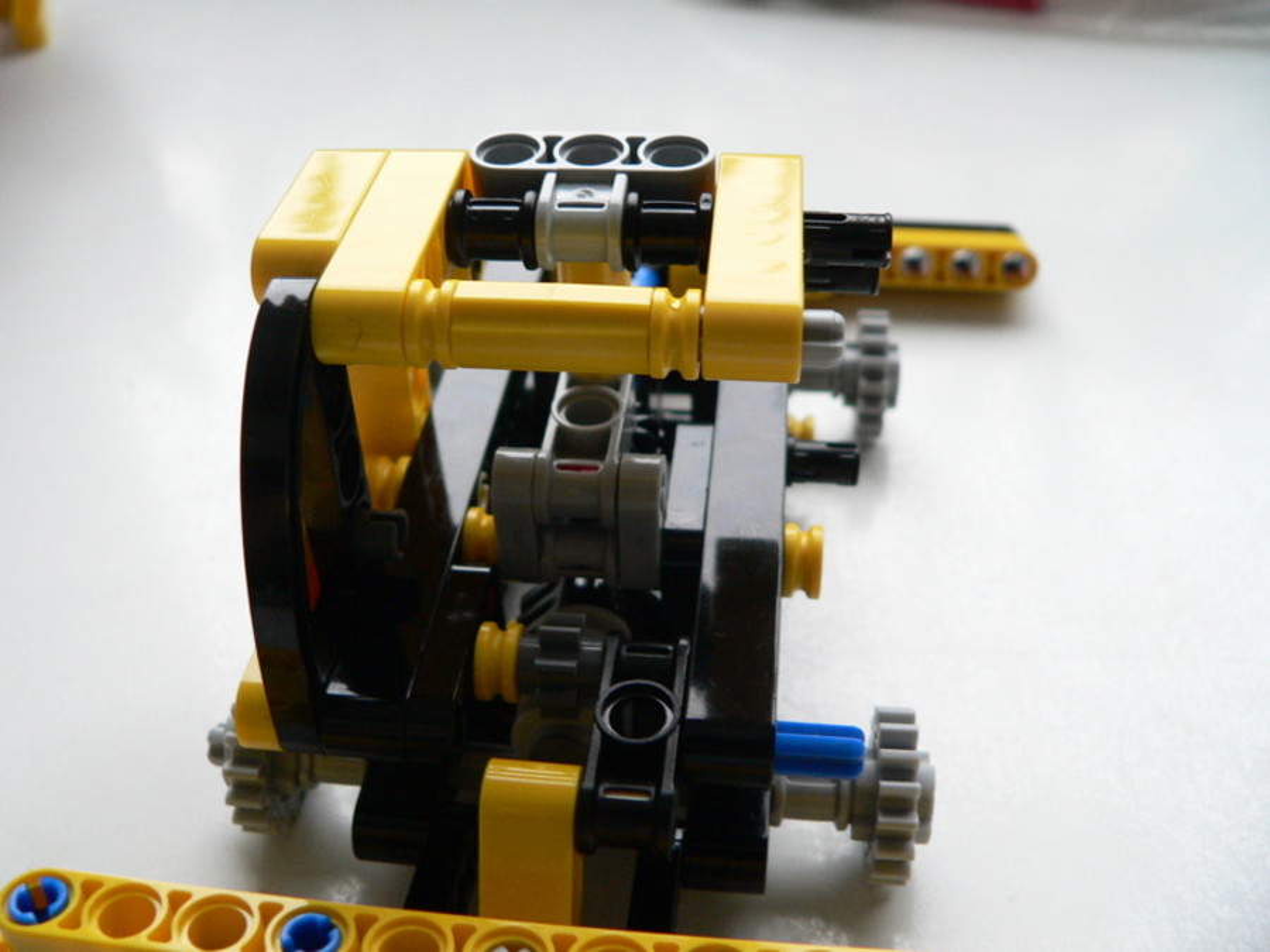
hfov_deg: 51.4
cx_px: 635
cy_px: 476
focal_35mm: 36
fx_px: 1321
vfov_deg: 39.7
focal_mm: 6
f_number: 2.8
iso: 200
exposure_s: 1/10
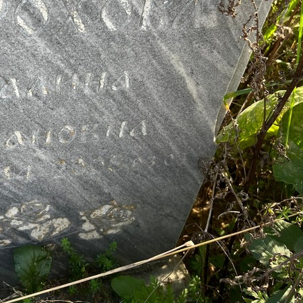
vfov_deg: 39.6
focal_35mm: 42
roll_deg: +0.2
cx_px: 61
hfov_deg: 38.5
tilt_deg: -37.7
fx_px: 416
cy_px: 104
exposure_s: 1/365
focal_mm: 5.7
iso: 50
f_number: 1.5
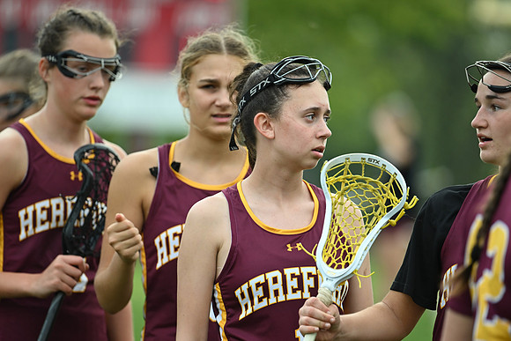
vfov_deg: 3.4
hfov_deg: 5.2
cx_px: 256
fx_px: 5679
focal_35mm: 400
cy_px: 170
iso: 1000
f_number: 4.5
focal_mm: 400
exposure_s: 1/1250
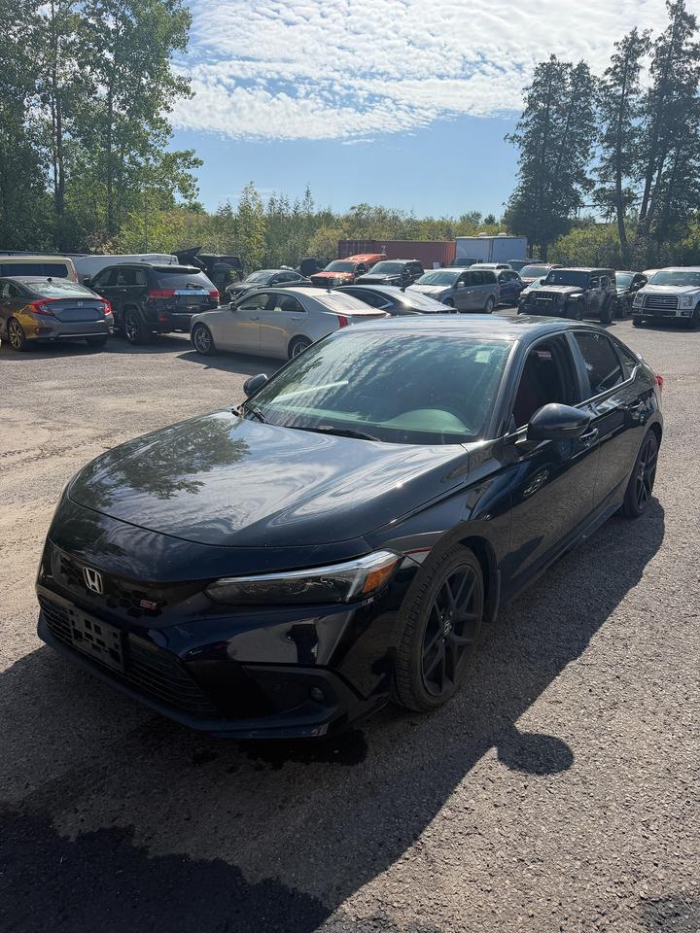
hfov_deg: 56.8
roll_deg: -1.5
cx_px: 350
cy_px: 466
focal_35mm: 24
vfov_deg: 71.6
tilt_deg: -17.0
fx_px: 647
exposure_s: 1/6173
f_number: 1.78
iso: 100
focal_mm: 6.76
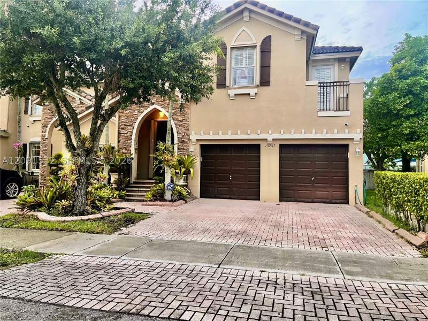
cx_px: 214
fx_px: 321
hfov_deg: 67.3
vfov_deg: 53.1
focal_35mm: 26
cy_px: 160
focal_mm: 5.1
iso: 125
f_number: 1.6
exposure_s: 1/99
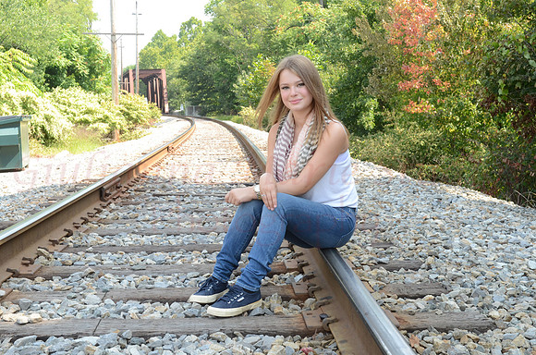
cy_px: 178
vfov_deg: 27.9
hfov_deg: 41.2
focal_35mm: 48
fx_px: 713
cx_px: 268
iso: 640
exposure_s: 1/125
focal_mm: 32
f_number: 11
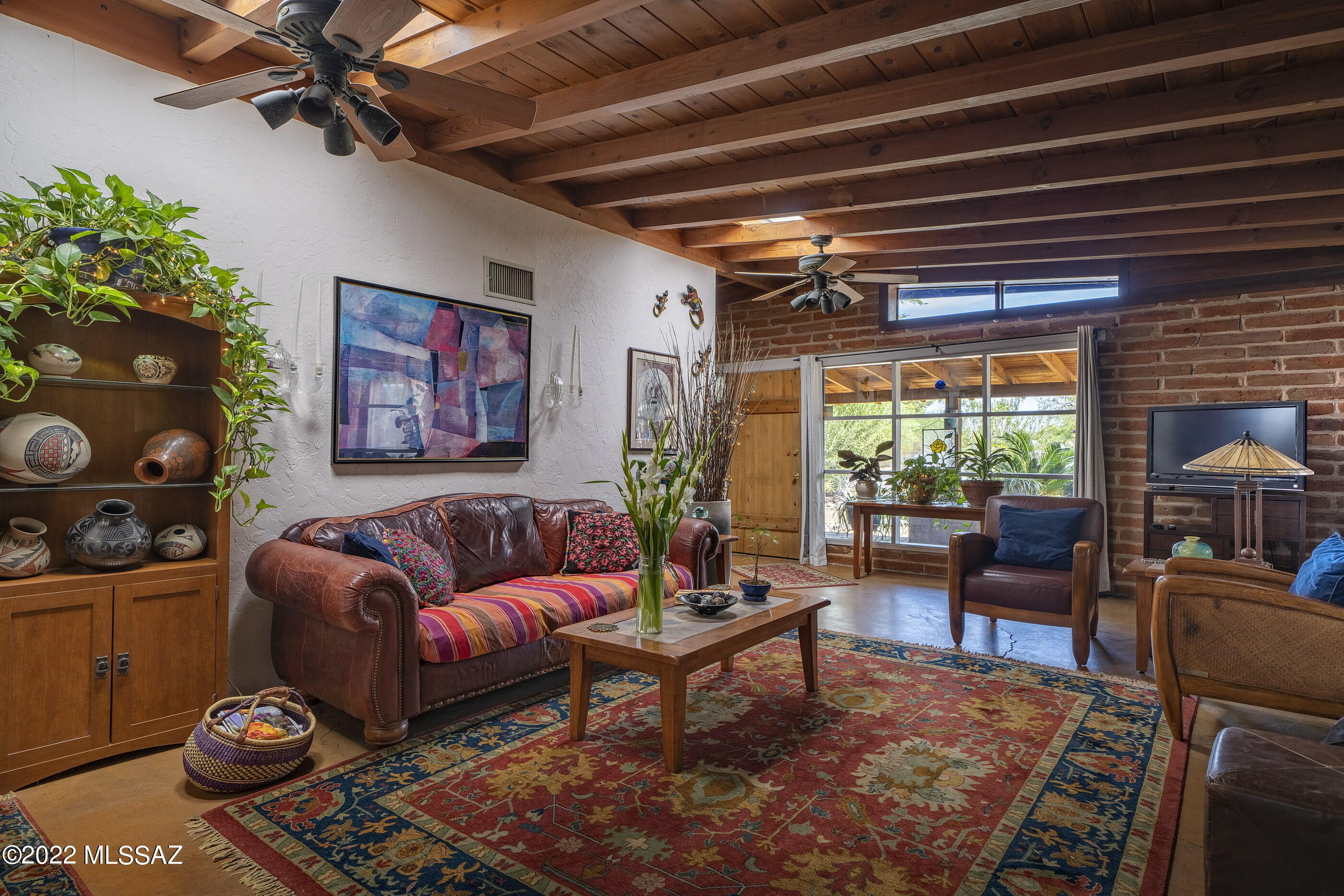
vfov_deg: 67.4
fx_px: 672
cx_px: 672
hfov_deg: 90.0
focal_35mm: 18
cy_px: 448
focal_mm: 18
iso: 200
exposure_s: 1/100
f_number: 7.1
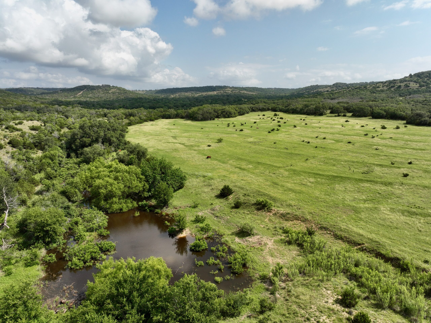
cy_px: 162
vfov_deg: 56.8
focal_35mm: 24
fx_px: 299
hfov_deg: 71.6
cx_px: 216
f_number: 4
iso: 100
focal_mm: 12.29
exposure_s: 1/60
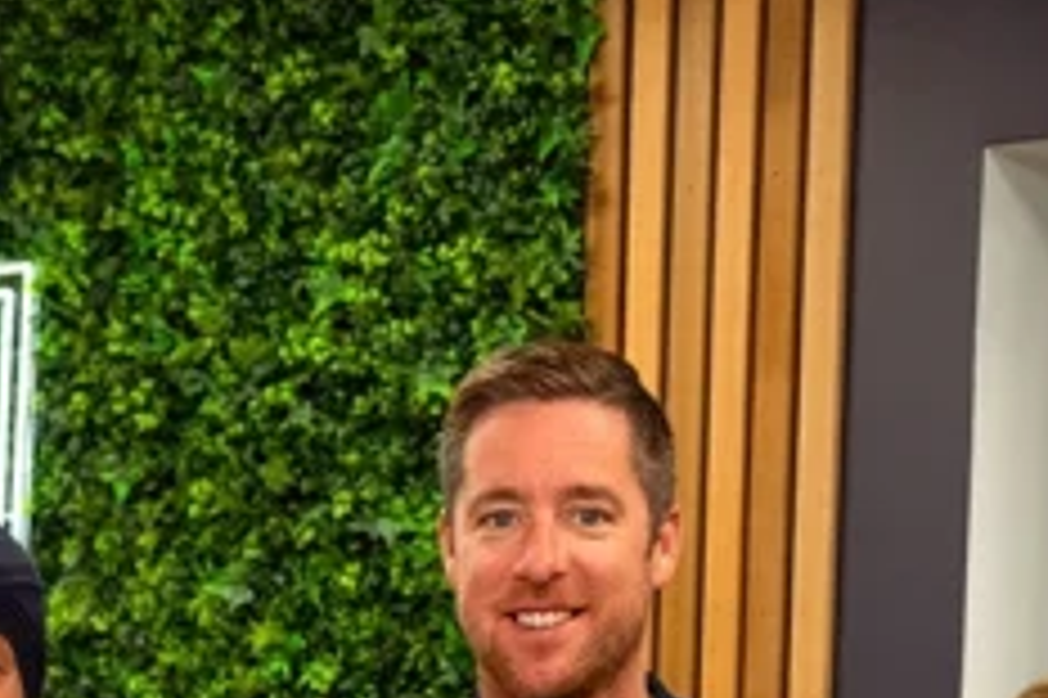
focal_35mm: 112
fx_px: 3258
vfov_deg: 11.7
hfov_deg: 18.1
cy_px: 1067
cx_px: 211
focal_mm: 34
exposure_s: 1/250
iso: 1250
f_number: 2.8
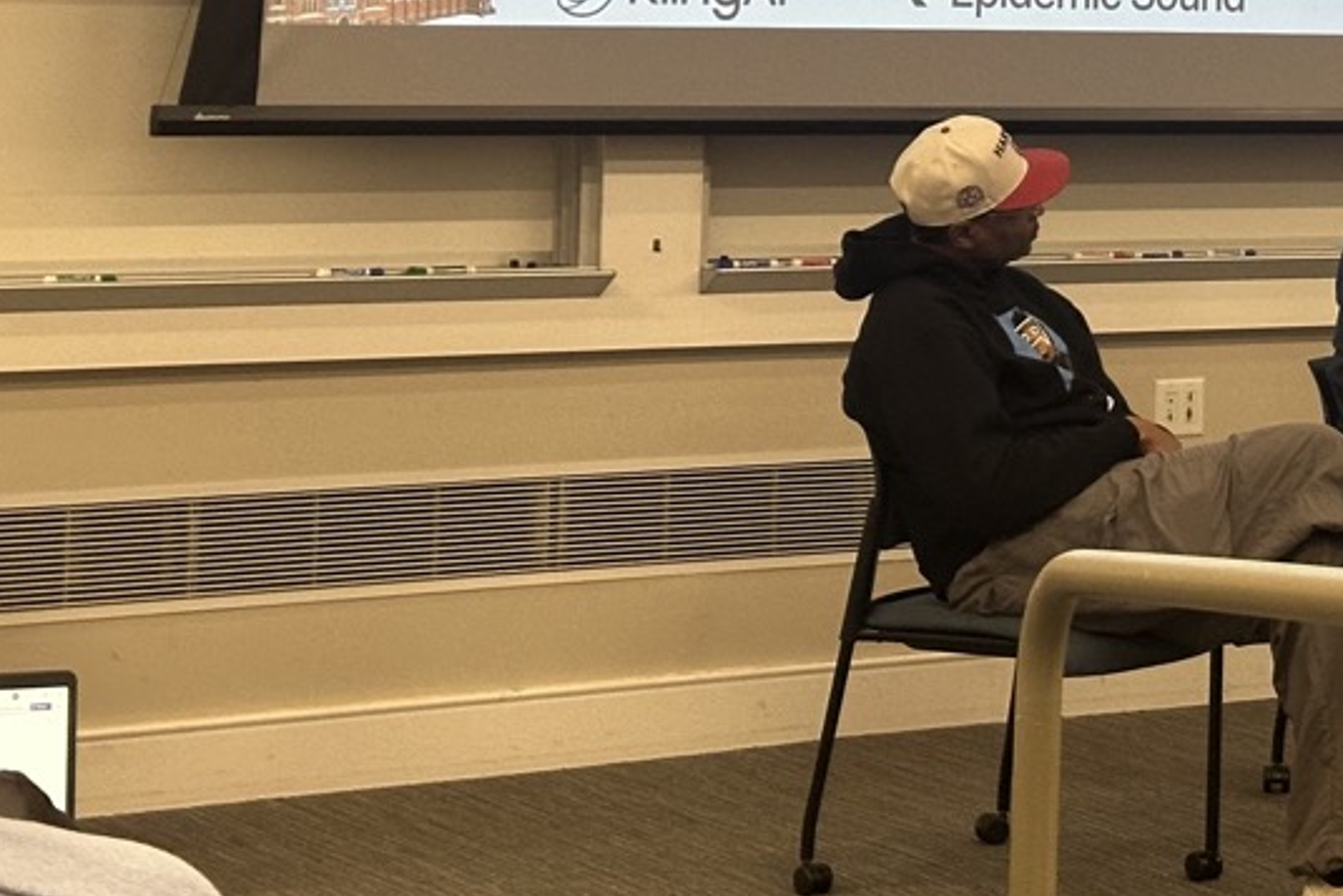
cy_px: -113
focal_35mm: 112
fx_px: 4179
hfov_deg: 17.8
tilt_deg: +1.1
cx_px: 1330
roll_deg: -0.8
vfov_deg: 12.0
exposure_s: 1/60
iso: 250
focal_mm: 6.86
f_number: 1.78
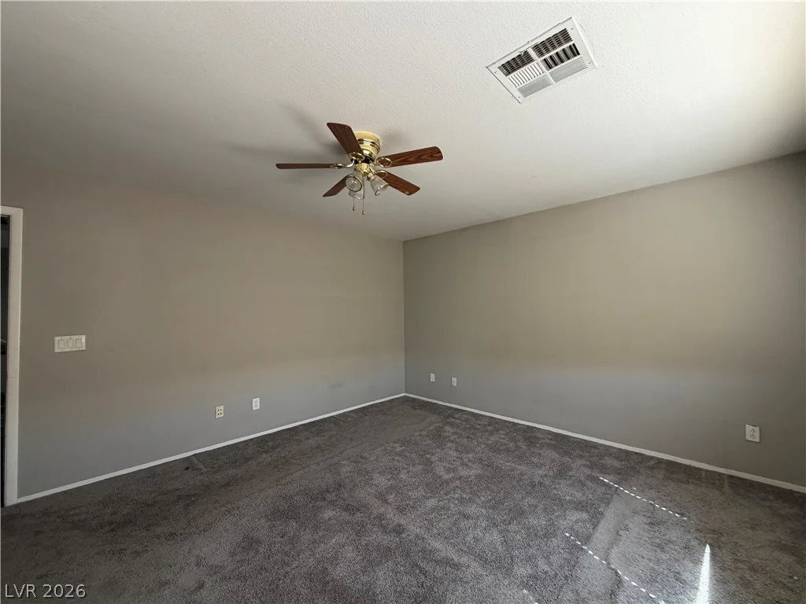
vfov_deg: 85.7
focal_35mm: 14
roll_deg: +1.2
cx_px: 403
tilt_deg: -2.5
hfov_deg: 102.1
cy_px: 302
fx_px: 326
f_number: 2.2
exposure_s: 1/121
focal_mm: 2.22
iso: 200
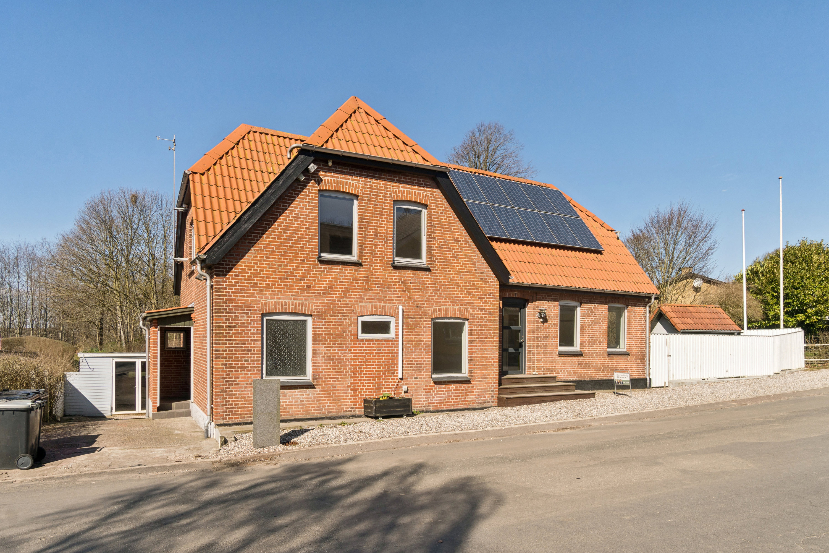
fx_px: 484
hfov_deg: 81.2
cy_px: 276
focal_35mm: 21
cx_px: 414
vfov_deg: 59.5
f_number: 8
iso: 200
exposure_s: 1/640
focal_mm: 14
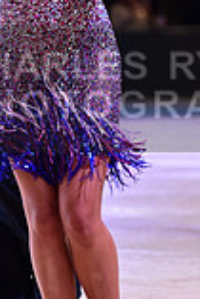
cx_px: 72
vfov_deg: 5.1
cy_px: 90
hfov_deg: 3.4
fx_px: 3376
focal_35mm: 406
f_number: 2.8
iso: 1600
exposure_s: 1/400
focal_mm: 110
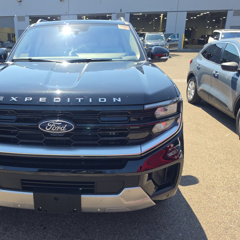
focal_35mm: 28
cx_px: 76
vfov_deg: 57.3
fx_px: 220
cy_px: 117
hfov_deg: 55.8
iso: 63
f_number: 1.4
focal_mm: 6.5
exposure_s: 1/2127
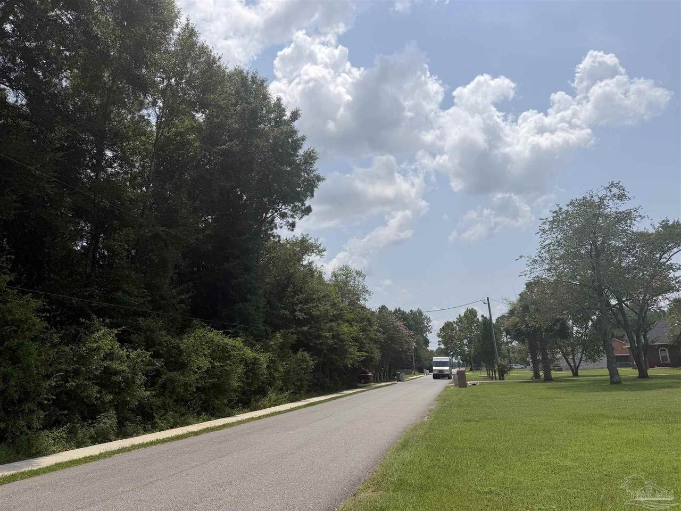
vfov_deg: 56.8
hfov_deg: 71.6
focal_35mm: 24
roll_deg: +2.9
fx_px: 472
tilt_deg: +15.0
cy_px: 256
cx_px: 340
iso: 80
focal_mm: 6.76
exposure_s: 1/9091
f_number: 1.78
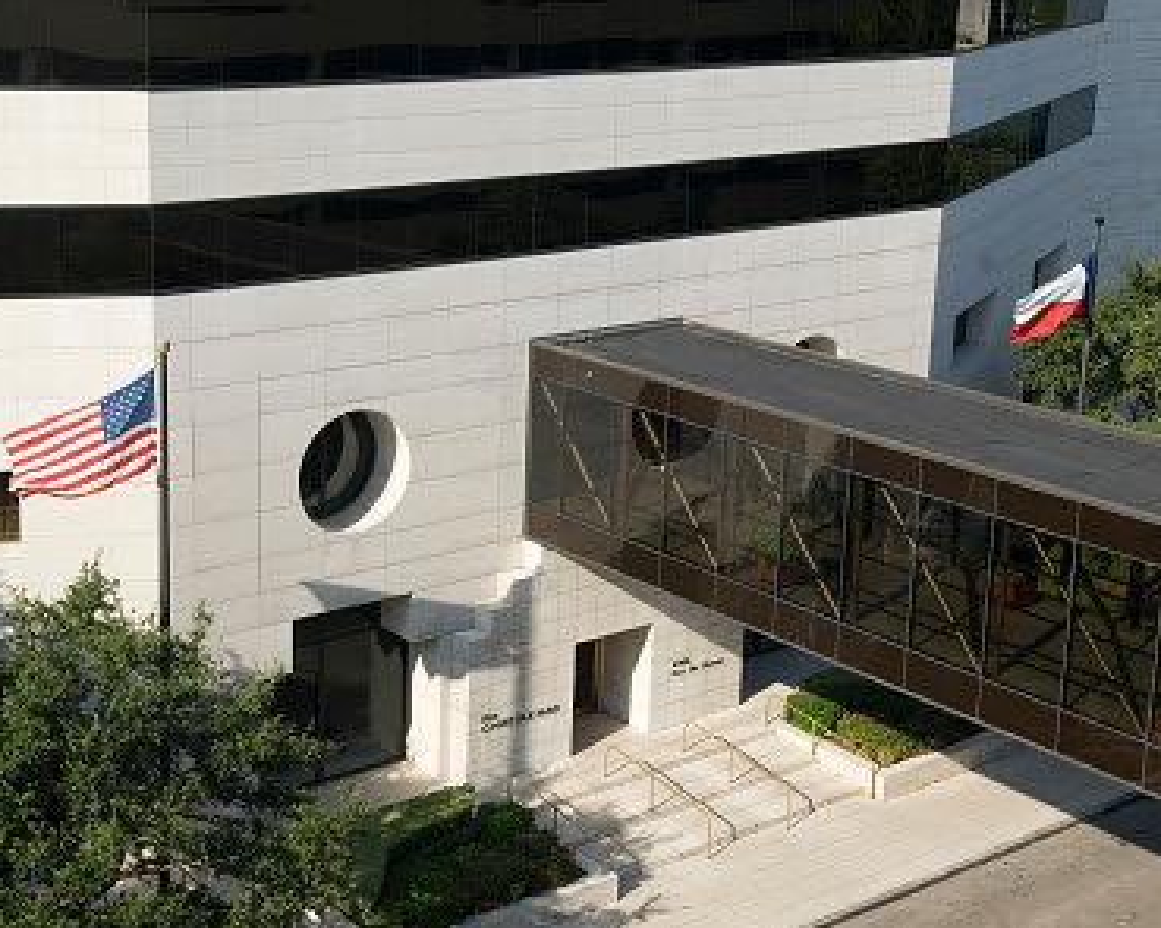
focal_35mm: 55
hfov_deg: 34.1
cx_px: 636
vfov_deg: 27.6
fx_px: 1889
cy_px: 466
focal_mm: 32
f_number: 8
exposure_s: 1/320
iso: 400
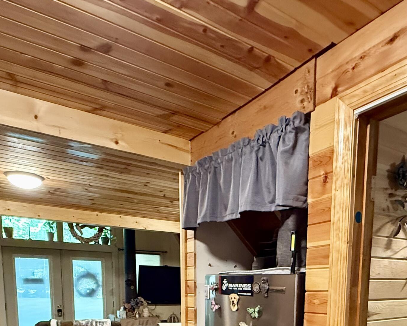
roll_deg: -0.1
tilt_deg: -6.9
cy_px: 333
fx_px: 361
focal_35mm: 30
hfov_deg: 58.7
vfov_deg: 41.5
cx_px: 221
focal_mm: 2.22
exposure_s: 1/60
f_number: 2.2
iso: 800
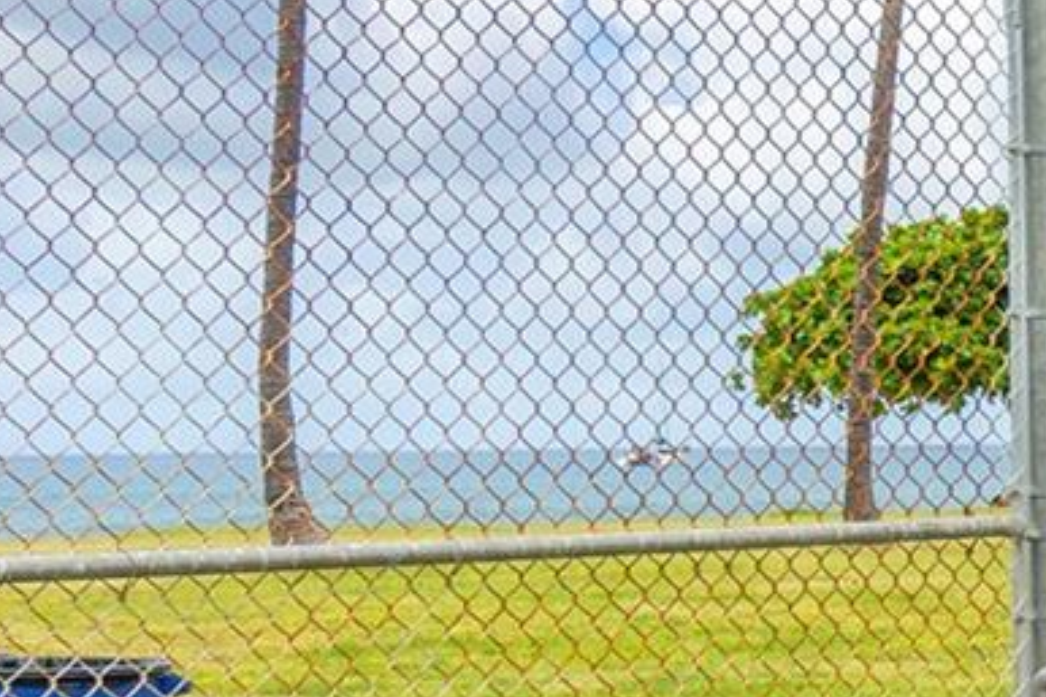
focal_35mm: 112
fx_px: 3253
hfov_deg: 16.6
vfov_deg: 12.1
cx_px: 1569
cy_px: 694
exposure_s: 1/250
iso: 125
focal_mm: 18
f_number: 8
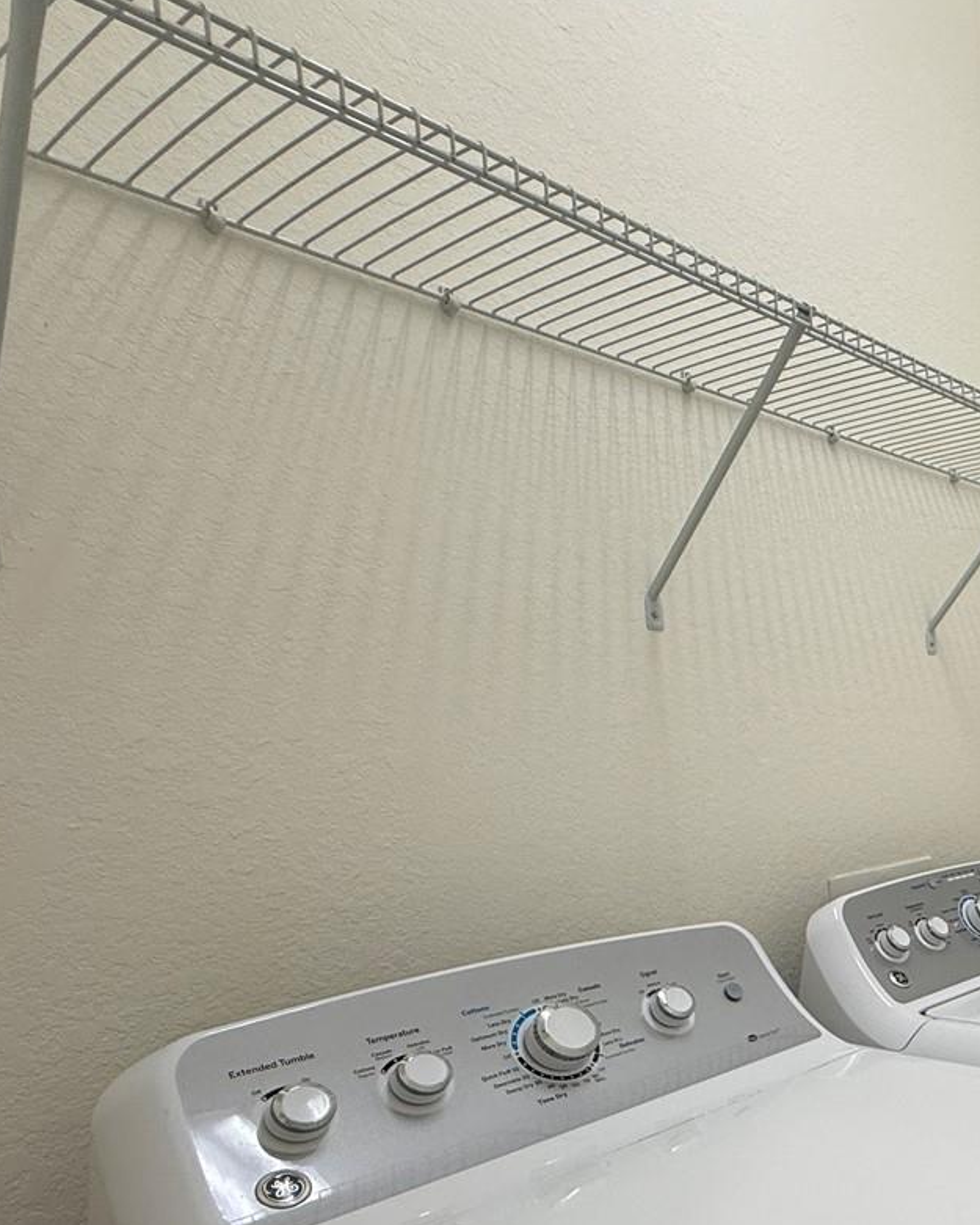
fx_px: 1015
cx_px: 1071
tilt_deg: -7.3
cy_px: 881
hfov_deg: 41.4
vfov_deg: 59.7
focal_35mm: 28
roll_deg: +1.7
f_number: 2.2
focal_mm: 2.22
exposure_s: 1/120
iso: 100
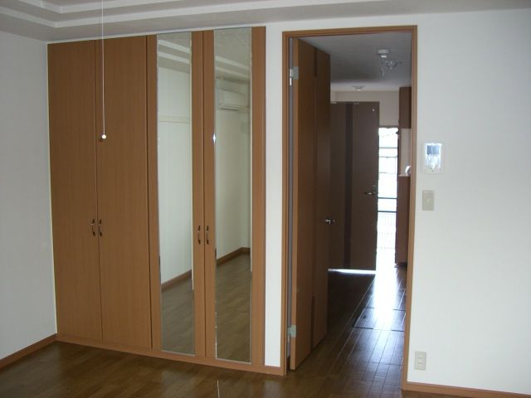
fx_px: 583
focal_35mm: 38
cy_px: 199
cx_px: 266
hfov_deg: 49.0
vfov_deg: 37.7
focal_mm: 6.2
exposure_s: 1/60
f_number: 2.7
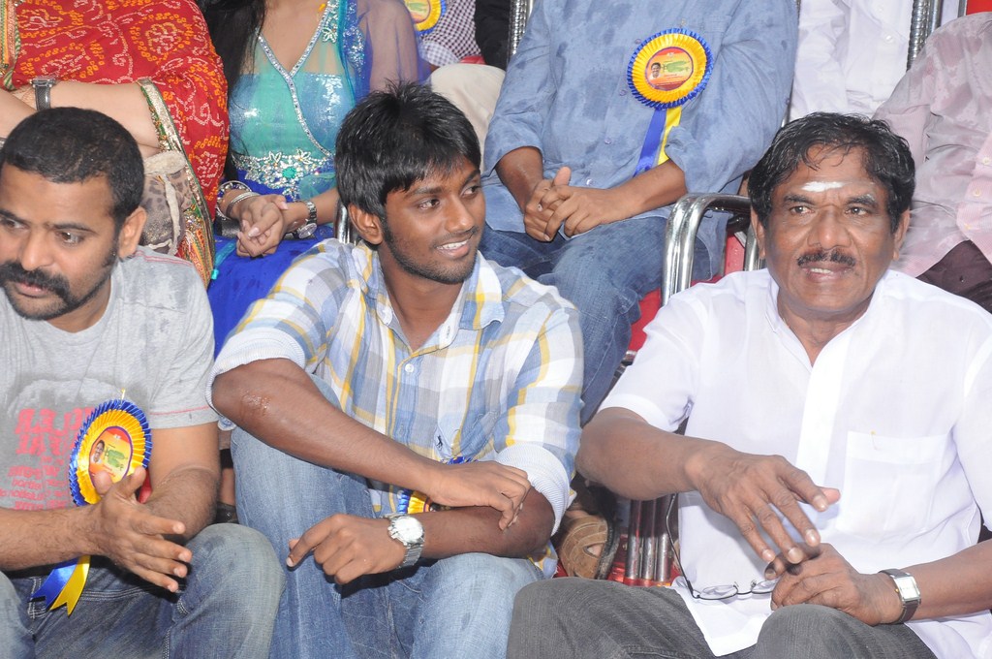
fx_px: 2890
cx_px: 496
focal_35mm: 105
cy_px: 330
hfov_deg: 19.5
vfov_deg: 13.0
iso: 1250
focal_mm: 70
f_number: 11
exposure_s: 1/125
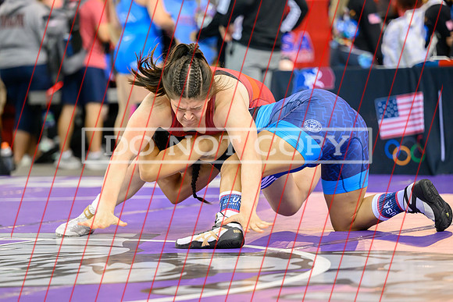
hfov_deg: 12.1
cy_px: 134
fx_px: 2145
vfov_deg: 8.1
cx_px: 220
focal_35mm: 170
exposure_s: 1/800
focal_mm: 140
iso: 3600
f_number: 2.8
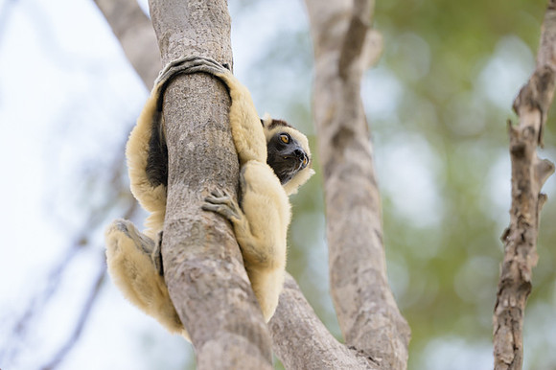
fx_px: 6540
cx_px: 262
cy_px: 191
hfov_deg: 4.9
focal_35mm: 424
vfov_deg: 3.2
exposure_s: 1/2000
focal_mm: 400
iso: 800
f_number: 4
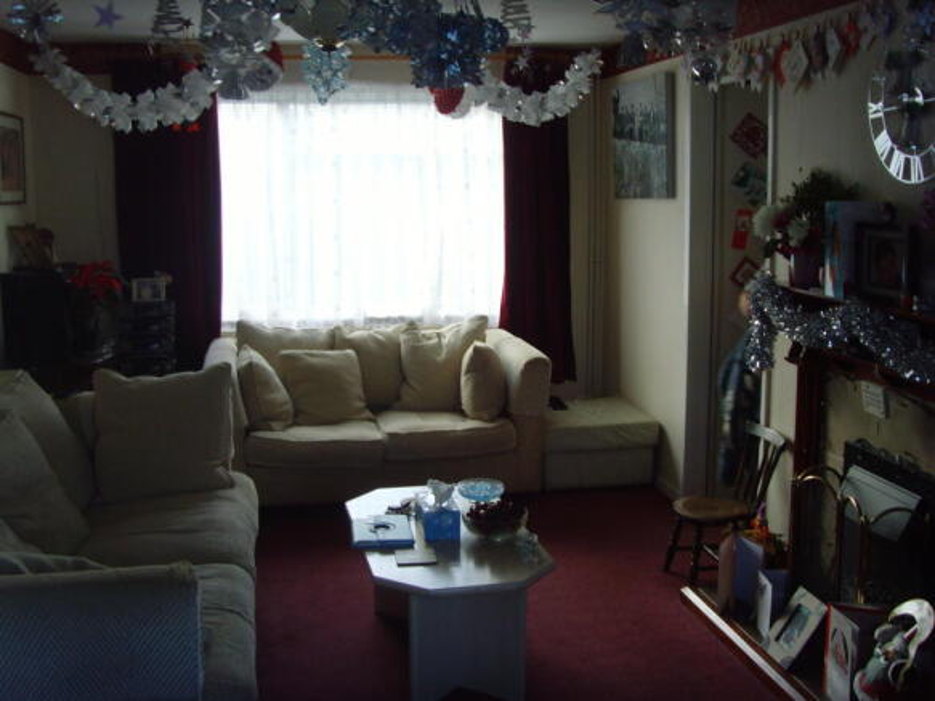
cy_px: 350
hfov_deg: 47.9
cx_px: 468
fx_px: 1053
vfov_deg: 36.8
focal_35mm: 39
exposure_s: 1/45
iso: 120
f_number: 3.5
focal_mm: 6.6
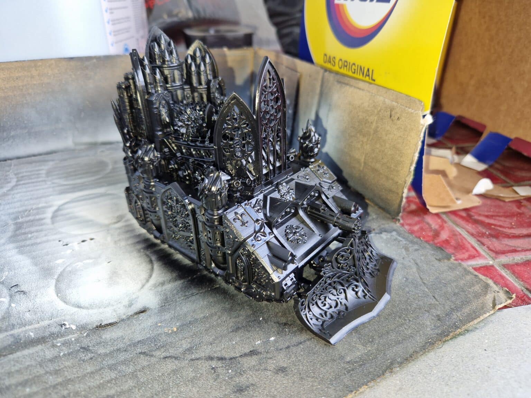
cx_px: 266
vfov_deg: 58.9
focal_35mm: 23
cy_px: 199
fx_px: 353
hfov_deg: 73.9
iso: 100
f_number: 1.8
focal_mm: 5.4
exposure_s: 1/180
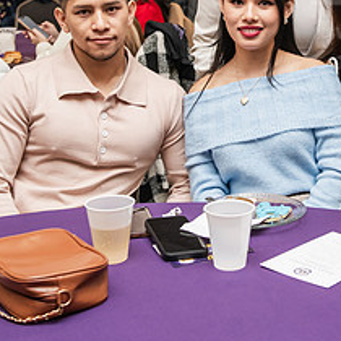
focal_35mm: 82
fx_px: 914
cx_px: 261
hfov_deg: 20.9
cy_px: 66
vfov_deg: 20.9
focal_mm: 35
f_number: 4
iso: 1600
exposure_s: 1/160
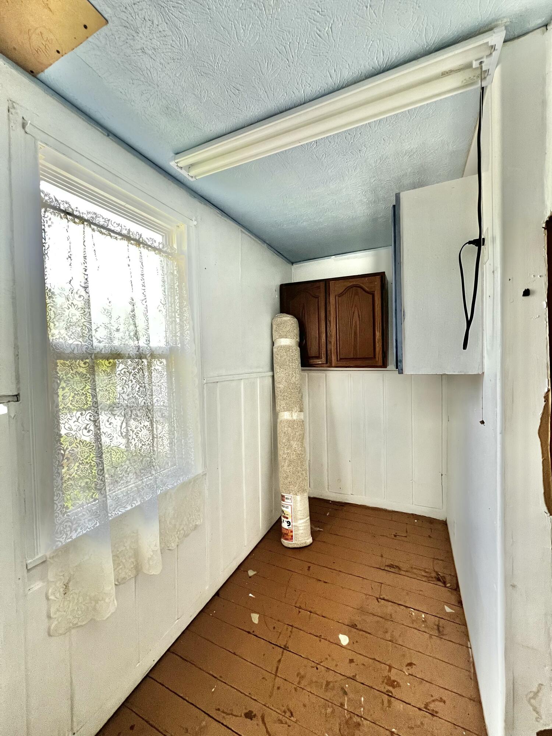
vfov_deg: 106.2
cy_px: 368
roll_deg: +0.5
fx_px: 276
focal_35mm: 13
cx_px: 276
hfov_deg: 89.9
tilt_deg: -1.0
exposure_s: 1/99
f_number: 1.8
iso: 250
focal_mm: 1.57
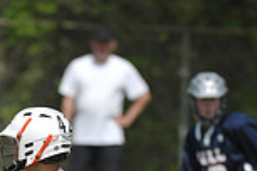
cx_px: 35
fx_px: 7303
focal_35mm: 1023
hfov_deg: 2.0
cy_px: 275
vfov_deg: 1.3
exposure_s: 1/5000
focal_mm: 270
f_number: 4
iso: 640
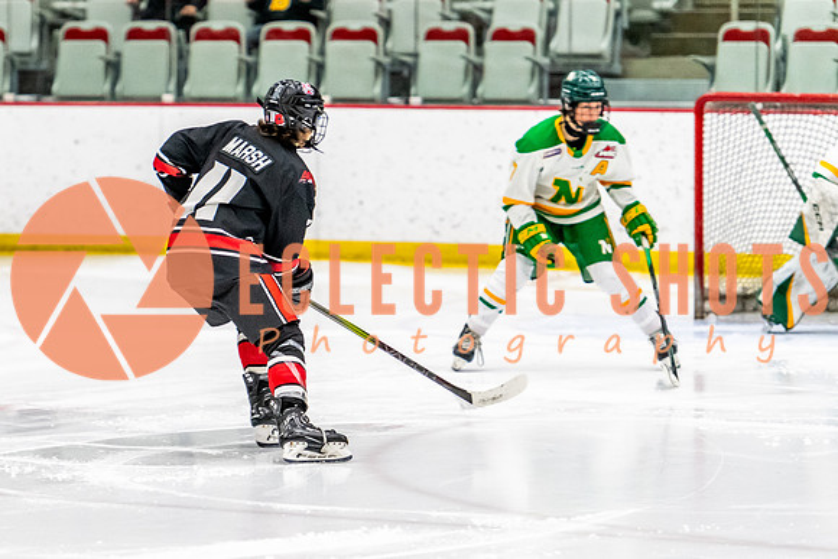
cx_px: 204
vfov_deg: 5.9
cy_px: 298
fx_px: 5403
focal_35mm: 232
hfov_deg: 8.9
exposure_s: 1/640
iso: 4000
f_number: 2.8
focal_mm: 150
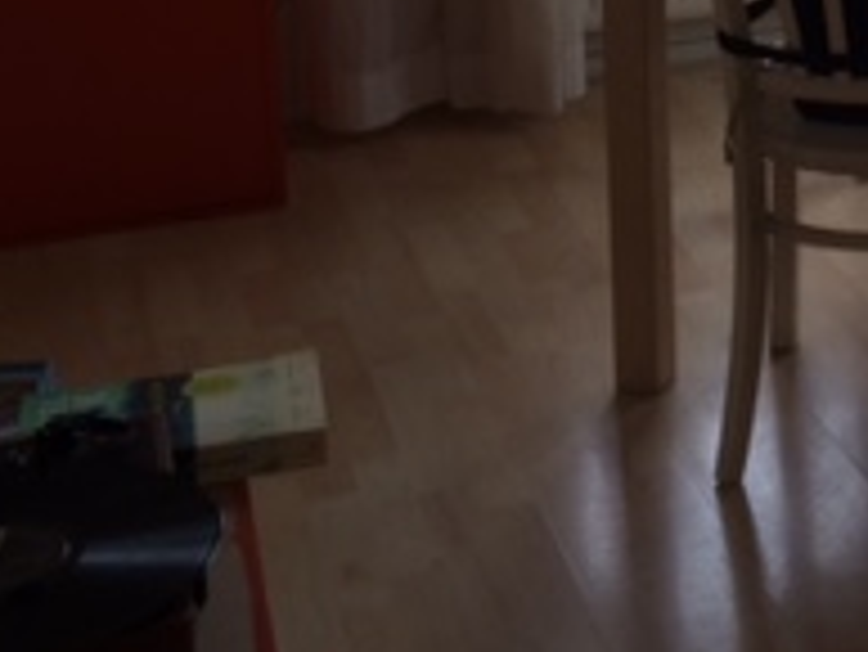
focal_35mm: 96
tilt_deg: -9.0
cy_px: -270
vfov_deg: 14.6
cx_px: 1201
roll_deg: -0.7
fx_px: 2409
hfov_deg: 18.6
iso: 32
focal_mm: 4.15
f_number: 2.2
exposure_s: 1/120
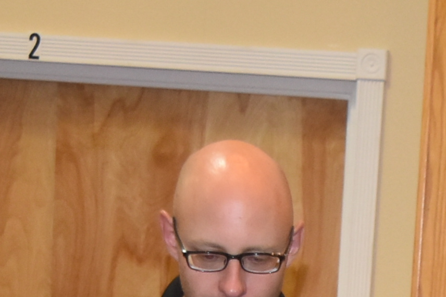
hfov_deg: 9.5
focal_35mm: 213
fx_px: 2634
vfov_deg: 6.1
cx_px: 581
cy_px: 765
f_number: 4
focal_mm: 27
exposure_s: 1/60
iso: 1400
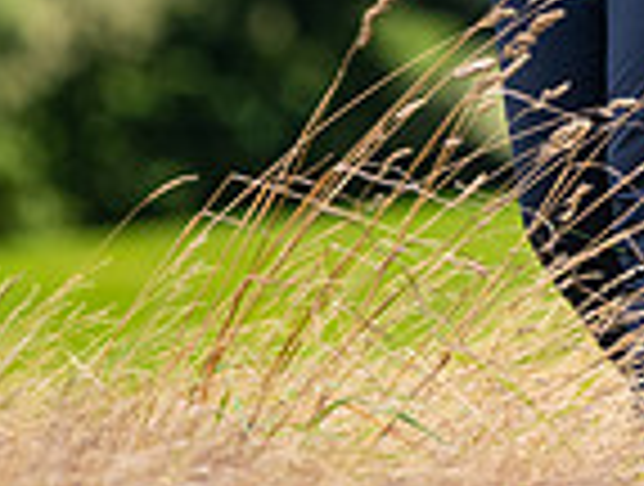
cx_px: 793
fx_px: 32602
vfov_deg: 0.9
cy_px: -378
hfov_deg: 1.1
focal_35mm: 1748
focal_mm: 300
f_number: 4
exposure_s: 1/640
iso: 200
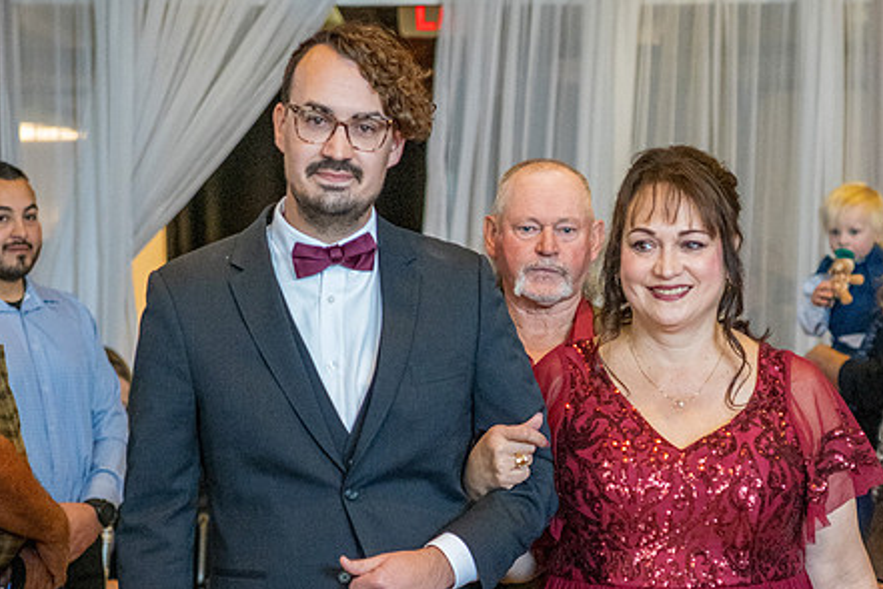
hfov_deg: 22.1
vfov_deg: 14.9
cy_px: 354
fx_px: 2256
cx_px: 497
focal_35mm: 92
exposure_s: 1/200
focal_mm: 70
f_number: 2.8
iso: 4000
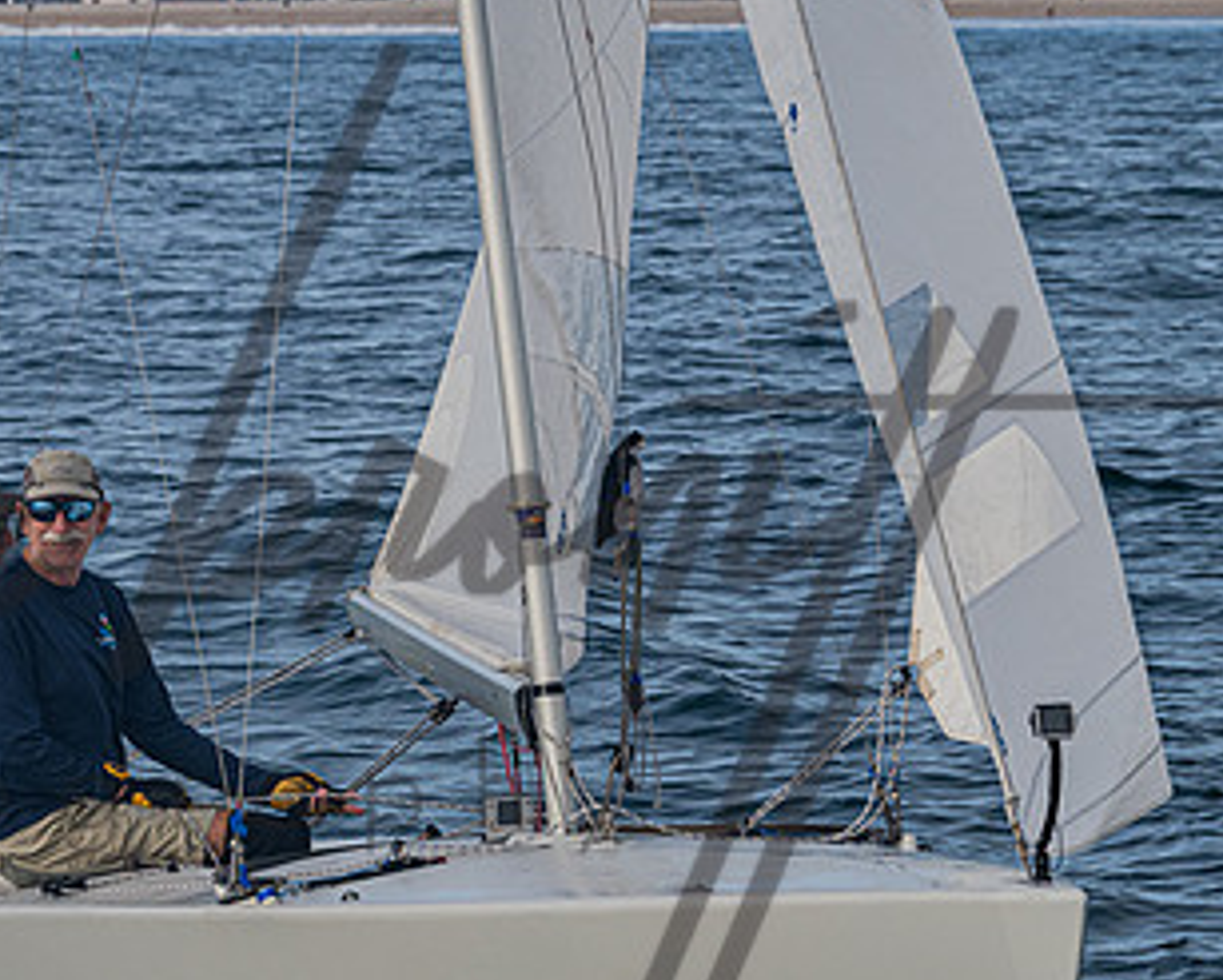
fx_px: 7860
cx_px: 232
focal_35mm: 217
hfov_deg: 8.9
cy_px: 290
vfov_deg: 7.1
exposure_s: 1/800
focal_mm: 95
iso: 400
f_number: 6.3
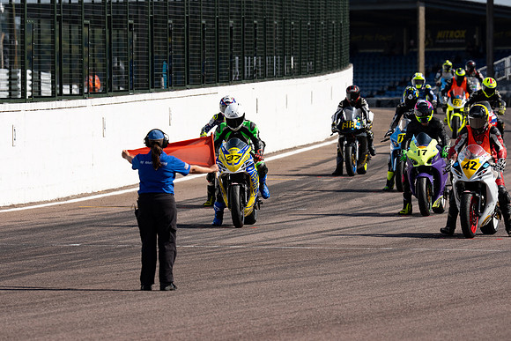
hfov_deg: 4.8
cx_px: 238
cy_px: 172
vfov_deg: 3.2
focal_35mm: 427
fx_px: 6060
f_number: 9
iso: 200
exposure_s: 1/640
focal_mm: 400
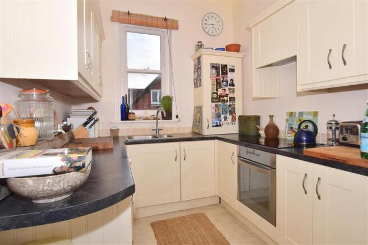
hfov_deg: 85.4
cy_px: 122
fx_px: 199
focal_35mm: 20
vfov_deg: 63.2
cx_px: 184
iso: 400
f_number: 16
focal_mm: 13
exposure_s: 1/200
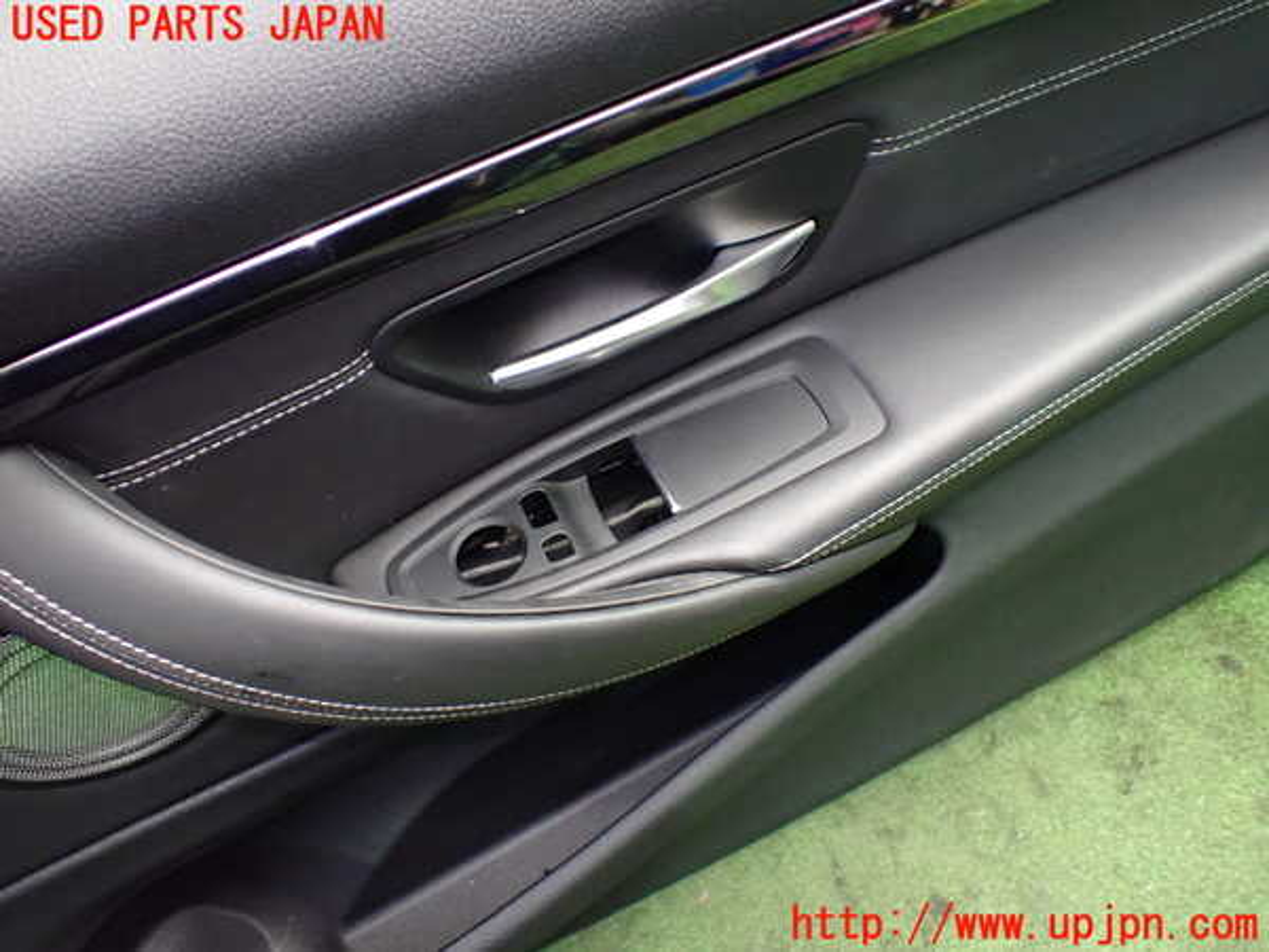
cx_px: 634
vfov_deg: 46.8
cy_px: 476
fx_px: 1100
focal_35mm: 30
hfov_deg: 60.0
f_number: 2.3
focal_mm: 5.4
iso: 800
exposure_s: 1/40
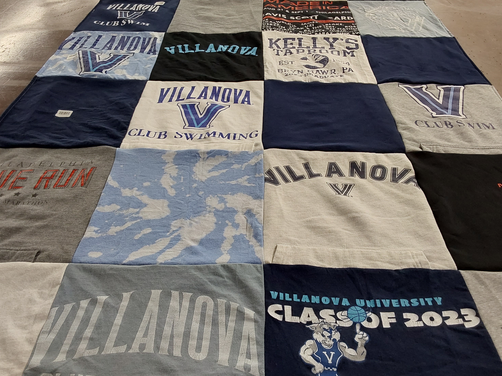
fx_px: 450
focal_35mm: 31
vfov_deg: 45.4
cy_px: 187
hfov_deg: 58.3
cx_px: 257
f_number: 1.9
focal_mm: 2.91
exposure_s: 1/60
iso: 80
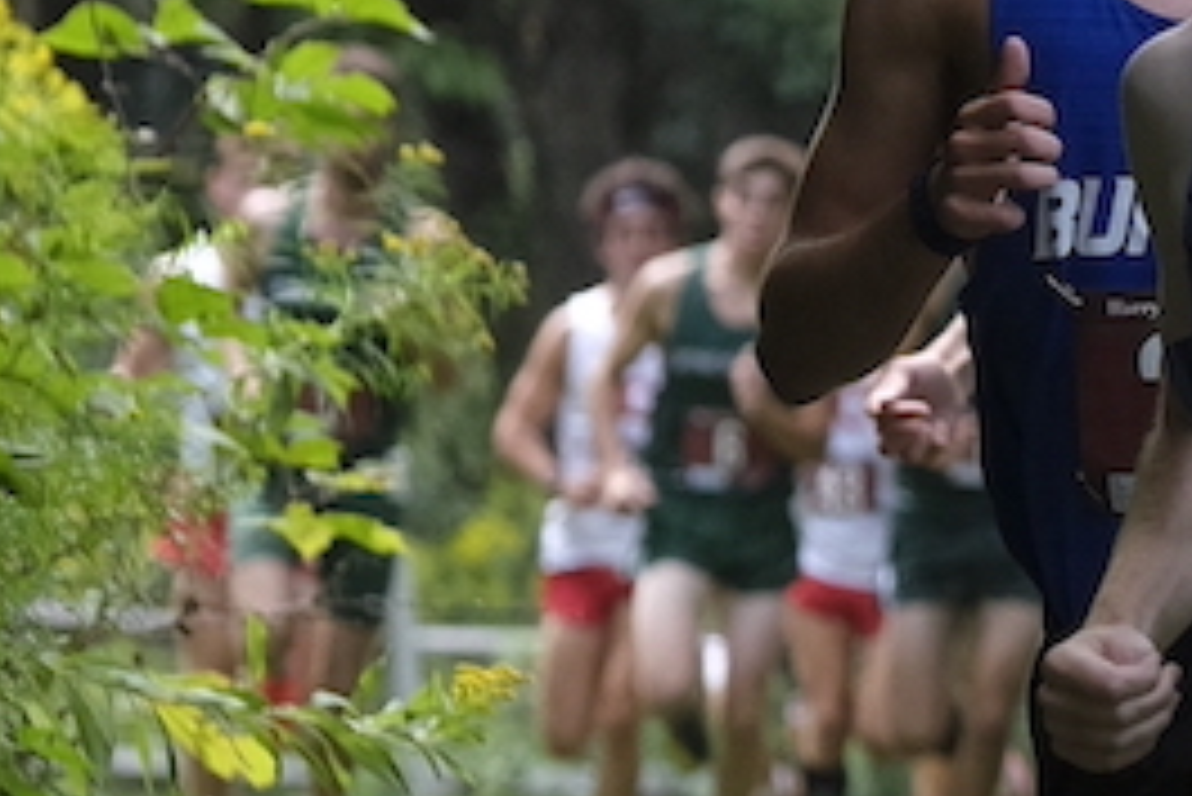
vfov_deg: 2.4
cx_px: 1984
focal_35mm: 582
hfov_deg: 3.5
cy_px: 319
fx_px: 19280
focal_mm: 68.7
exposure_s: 1/1600
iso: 800
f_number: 2.8
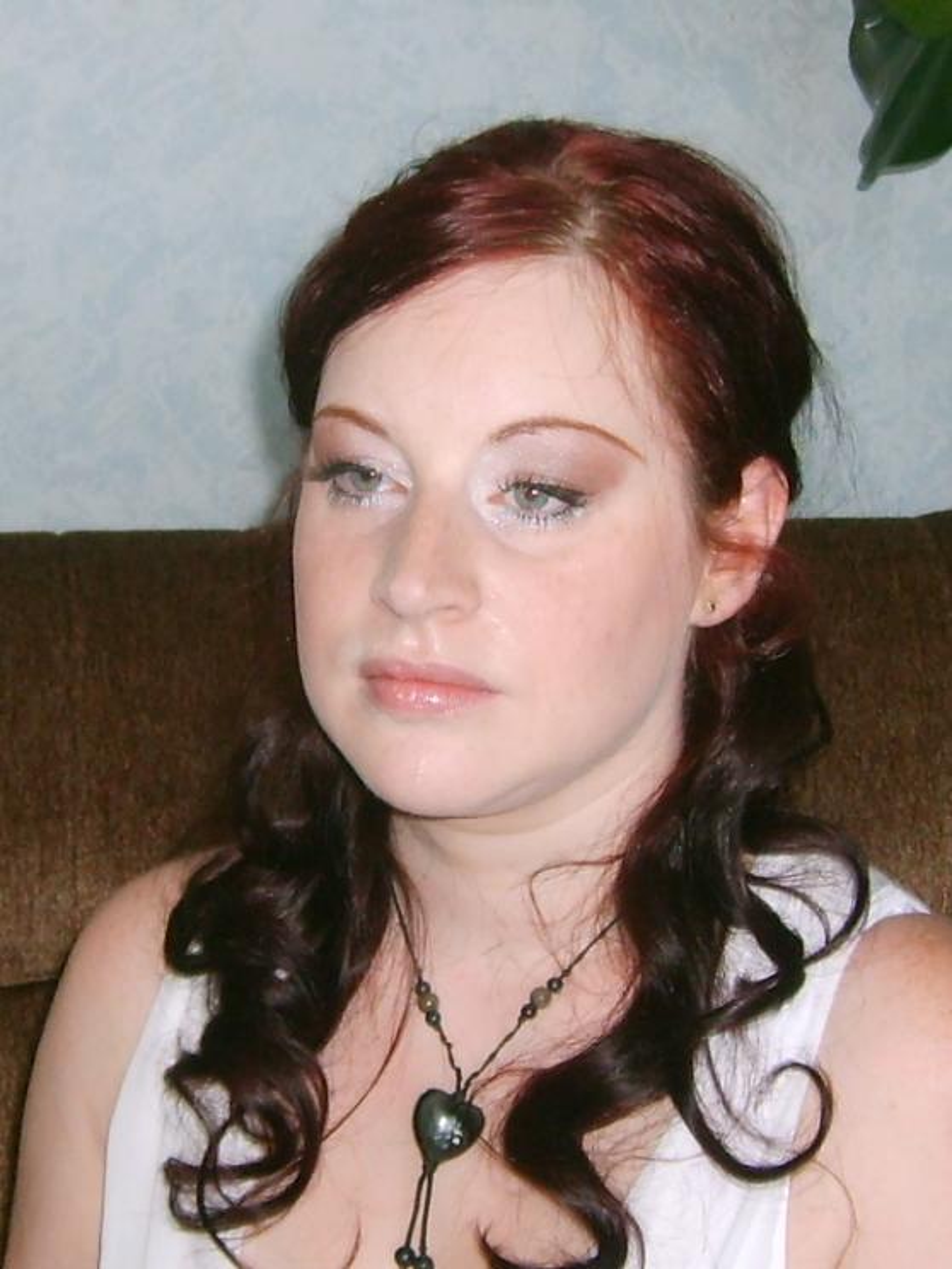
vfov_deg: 52.6
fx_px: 1283
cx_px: 476
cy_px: 634
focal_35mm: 35
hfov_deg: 40.7
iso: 100
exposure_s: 1/30
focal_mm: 5.8
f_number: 2.8
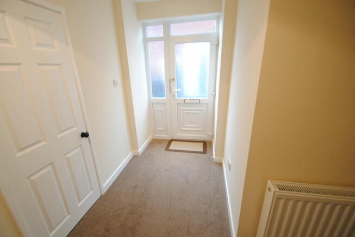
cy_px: 118
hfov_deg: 100.3
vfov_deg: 77.5
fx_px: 148
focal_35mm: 15
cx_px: 178
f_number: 3.5
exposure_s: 1/8
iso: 100
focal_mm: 10
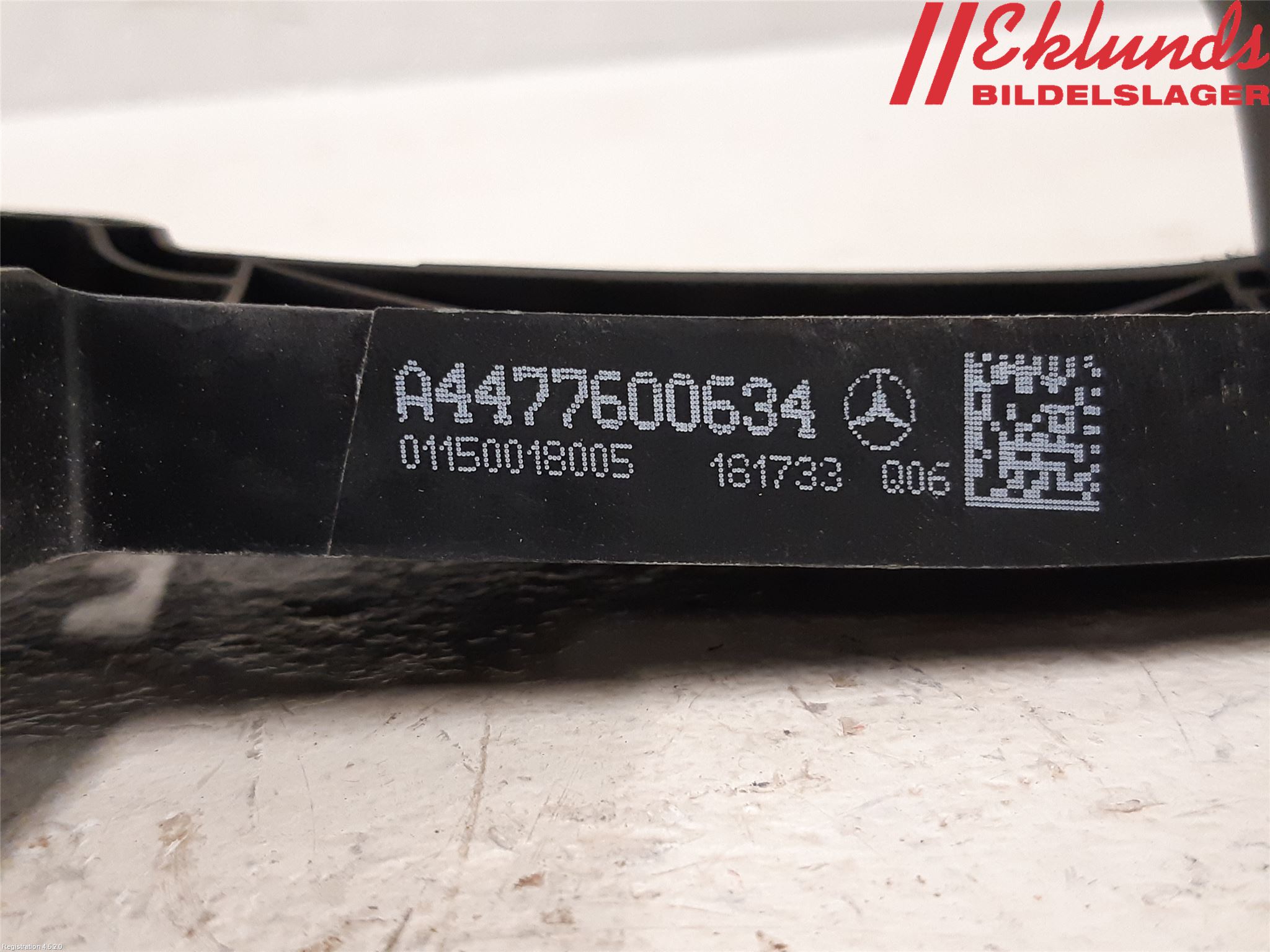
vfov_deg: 53.1
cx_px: 635
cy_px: 476
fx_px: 954
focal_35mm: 26
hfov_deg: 67.3
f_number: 1.7
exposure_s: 1/33
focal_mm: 3.93
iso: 250
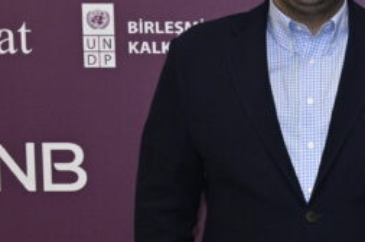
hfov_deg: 12.7
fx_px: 1488
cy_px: 257
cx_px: 656
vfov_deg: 9.2
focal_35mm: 147
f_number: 5.6
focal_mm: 29
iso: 800
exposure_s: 1/125
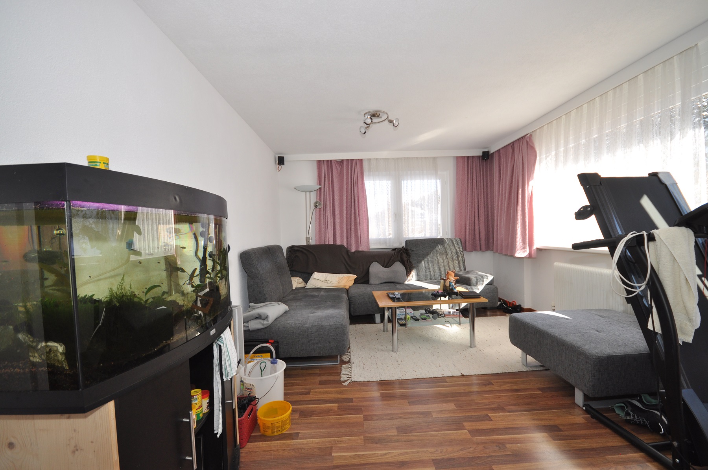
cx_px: 354
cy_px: 235
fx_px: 295
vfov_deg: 77.2
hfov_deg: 100.5
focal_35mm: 15
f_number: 5.6
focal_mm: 10
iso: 320
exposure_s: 1/125
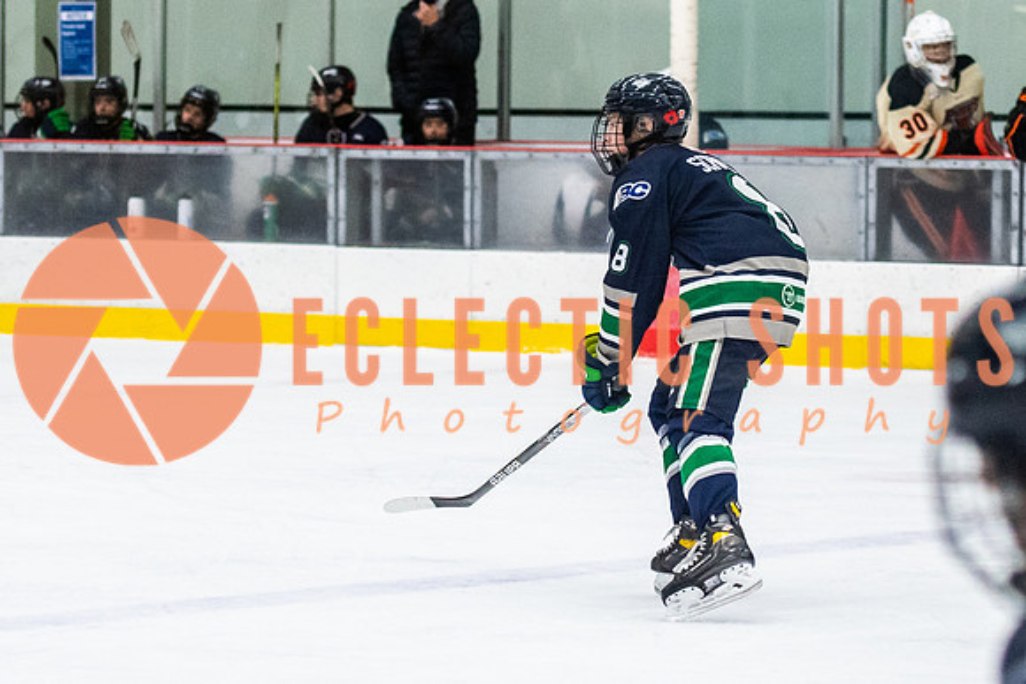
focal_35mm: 233
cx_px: 632
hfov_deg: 8.8
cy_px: 223
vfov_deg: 5.9
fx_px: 6656
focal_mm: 75
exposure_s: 1/640
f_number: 2.8
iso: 1400
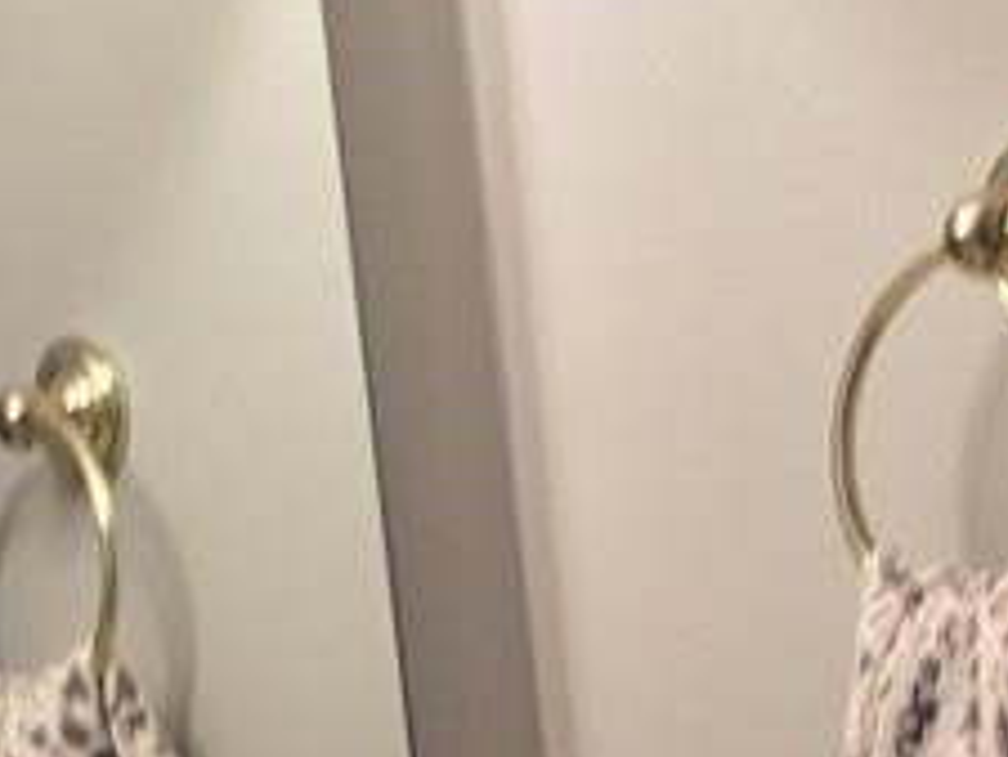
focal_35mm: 141
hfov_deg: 13.9
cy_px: 1518
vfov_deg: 9.8
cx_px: 139
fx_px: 4108
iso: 50
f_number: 2.4
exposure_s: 1/30
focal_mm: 3.3
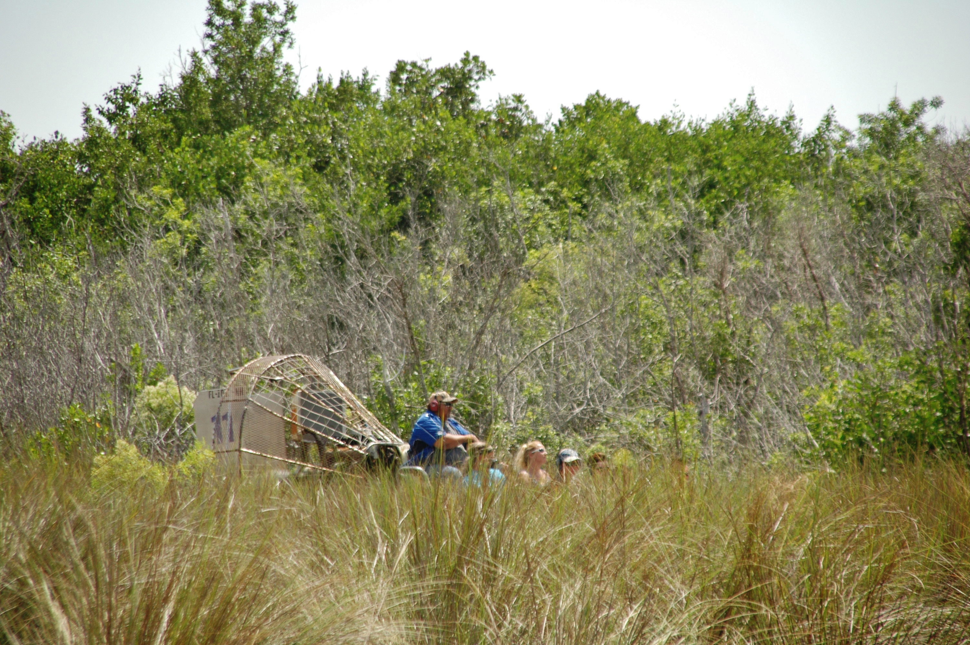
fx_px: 7067
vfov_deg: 5.2
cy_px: 322
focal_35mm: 262
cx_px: 485
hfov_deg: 7.9
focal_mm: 175
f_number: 6
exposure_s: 1/500
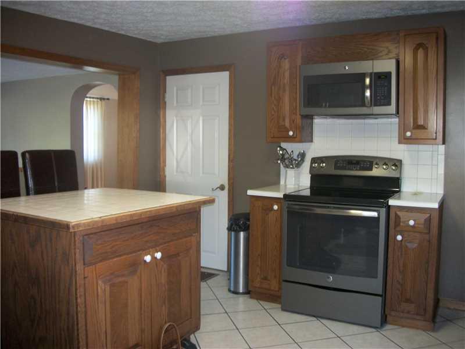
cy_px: 174
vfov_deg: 44.2
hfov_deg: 56.8
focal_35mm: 32
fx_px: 430
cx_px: 232
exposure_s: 1/30
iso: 160
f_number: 2.9
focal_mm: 5.7
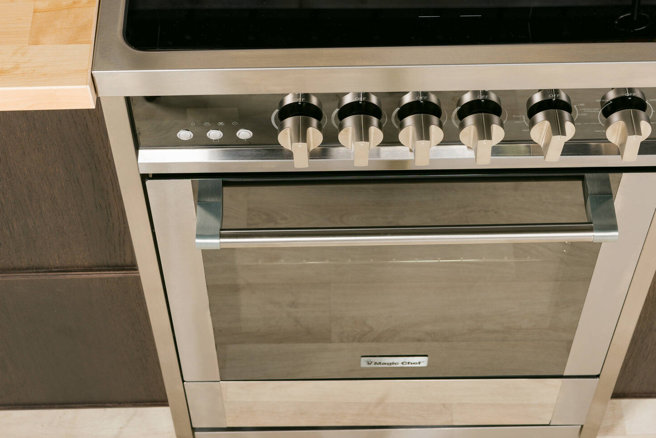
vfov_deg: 18.5
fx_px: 1312
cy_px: 17
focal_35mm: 72
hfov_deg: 28.1
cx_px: 317
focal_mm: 35
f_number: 9
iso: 125
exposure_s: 1/125
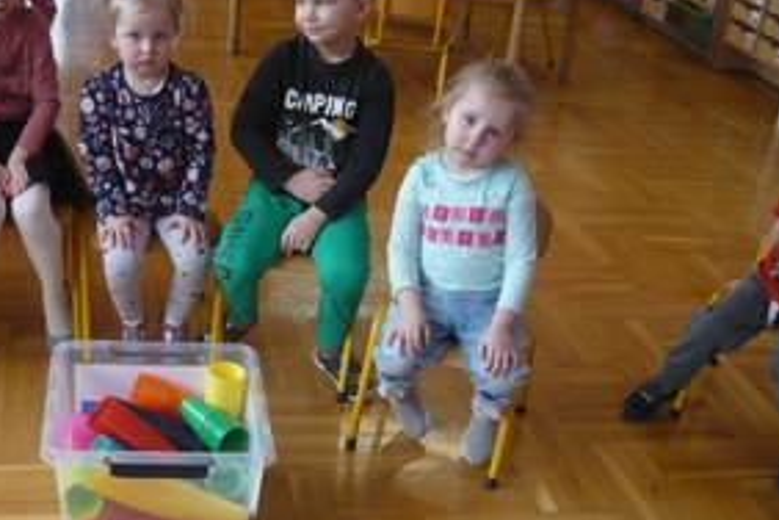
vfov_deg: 25.8
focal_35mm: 52
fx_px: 1125
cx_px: 264
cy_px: 368
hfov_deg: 37.8
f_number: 2.8
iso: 100
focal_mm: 5.5
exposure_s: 1/40
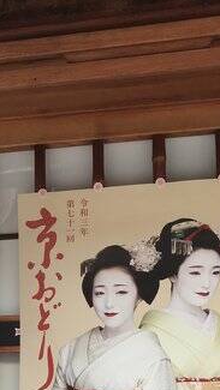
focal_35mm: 60
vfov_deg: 33.0
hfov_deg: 19.9
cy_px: 356
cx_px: 57
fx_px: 622
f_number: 1.8
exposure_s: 1/283
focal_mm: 3.99
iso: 20
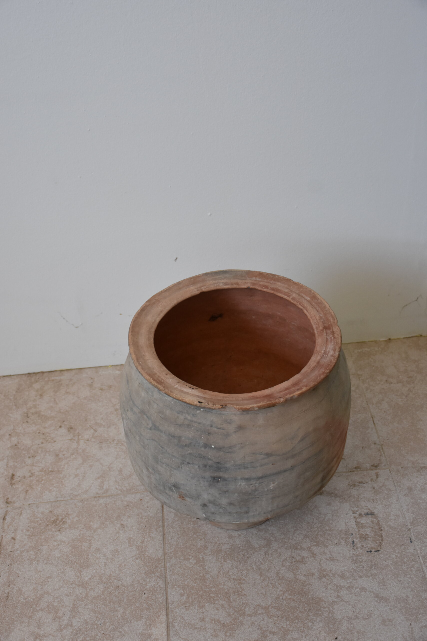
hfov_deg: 29.9
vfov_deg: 43.6
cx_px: 214
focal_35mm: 45
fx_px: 800
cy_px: 320
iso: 800
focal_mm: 30
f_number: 4.5
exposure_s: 1/80
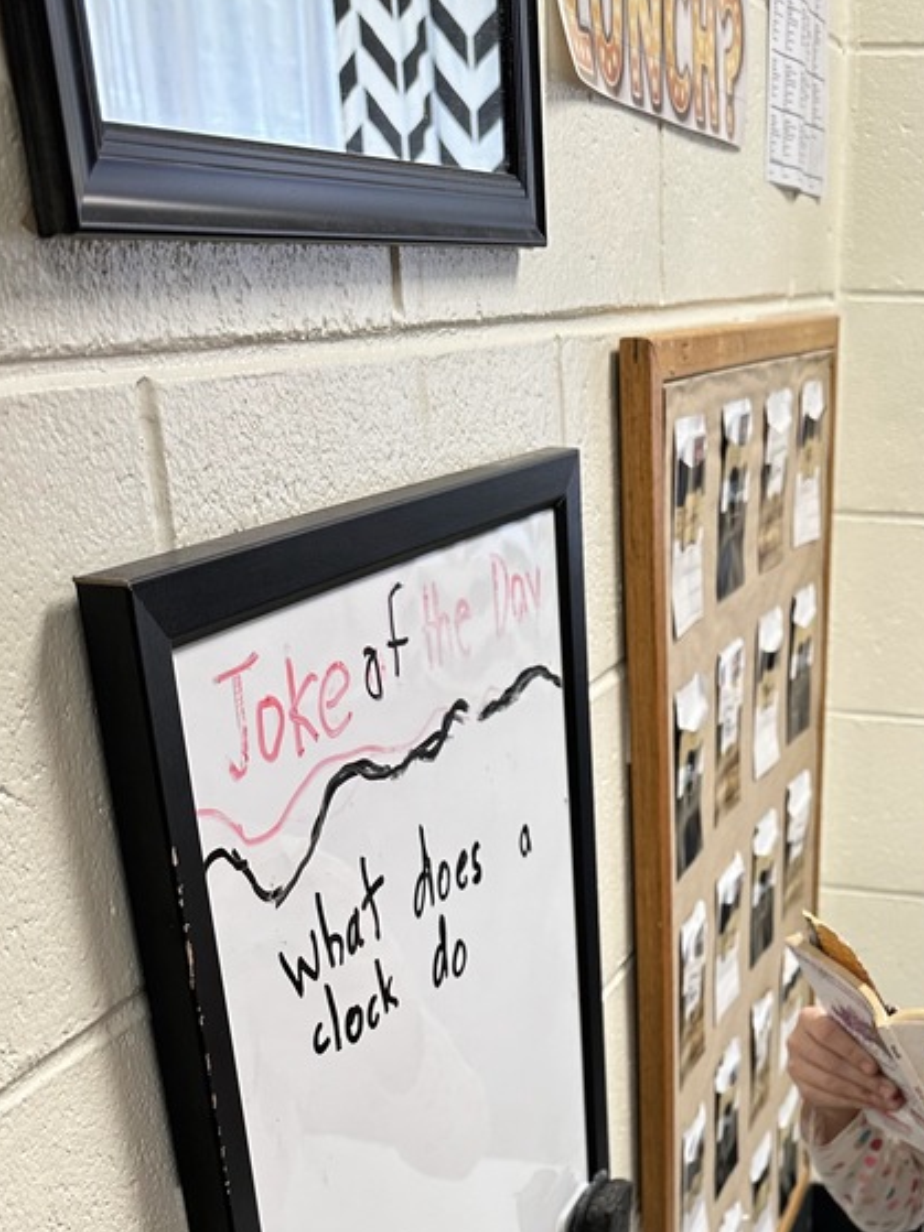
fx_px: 1567
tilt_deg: -27.8
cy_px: 1104
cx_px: 781
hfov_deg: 31.7
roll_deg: -1.7
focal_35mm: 44
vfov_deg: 39.9
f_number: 1.78
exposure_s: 1/60
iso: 125
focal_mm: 6.86
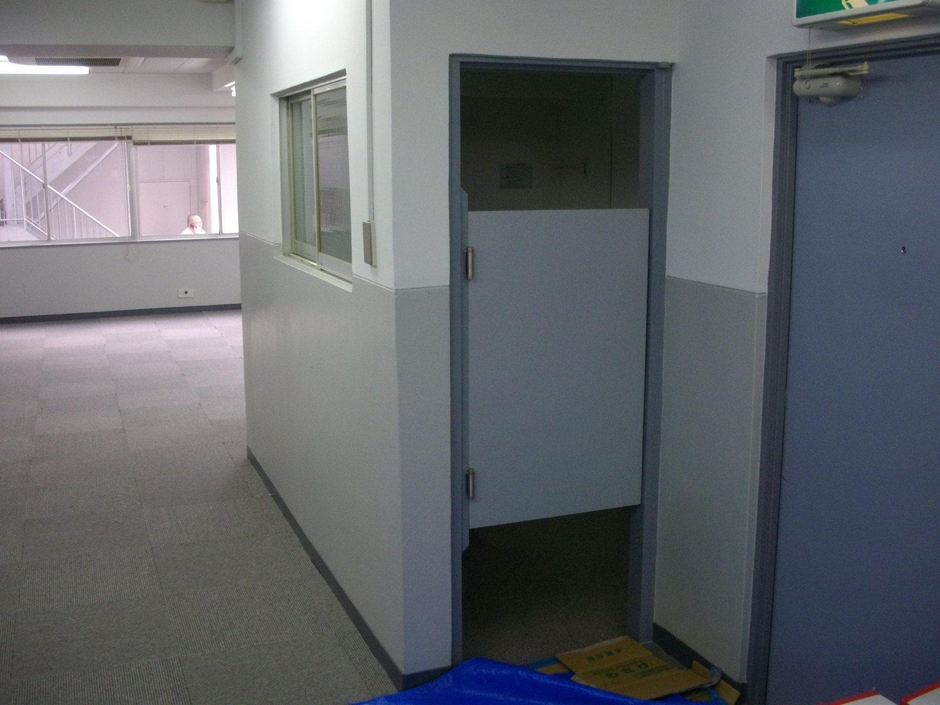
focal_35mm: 37
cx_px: 470
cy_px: 352
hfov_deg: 50.1
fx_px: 1005
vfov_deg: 38.7
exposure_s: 1/80
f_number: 2.8
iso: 200
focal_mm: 6.2
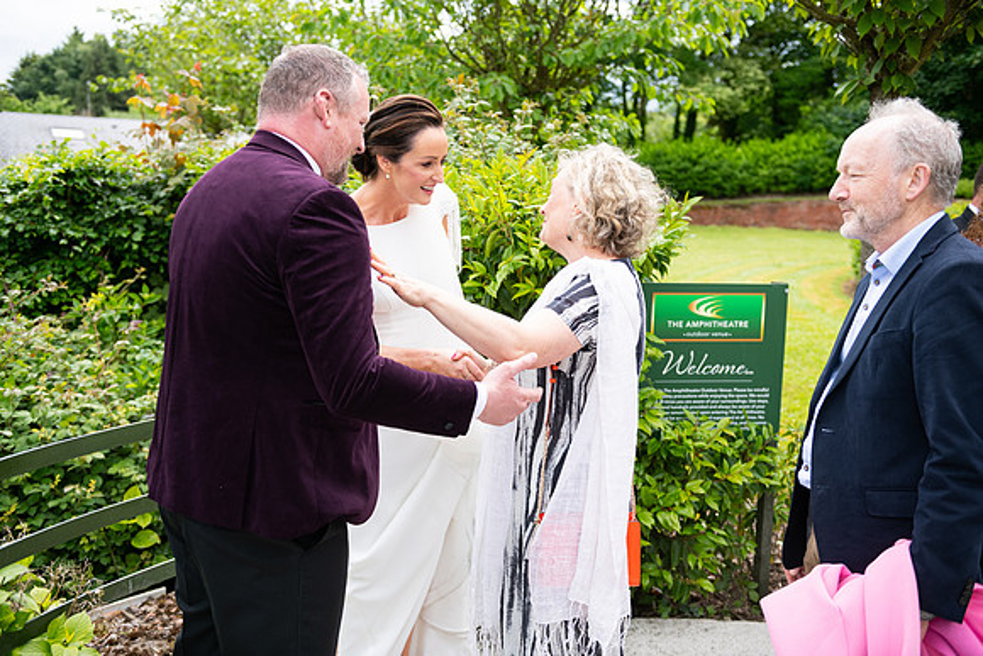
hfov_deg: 54.4
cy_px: 328
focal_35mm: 35
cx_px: 492
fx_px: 956
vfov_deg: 37.9
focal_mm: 35
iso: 250
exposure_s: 1/1600
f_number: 3.5
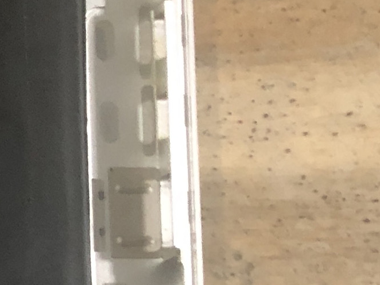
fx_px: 1833
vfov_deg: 8.6
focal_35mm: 167
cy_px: 486
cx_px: -714
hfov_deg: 9.5
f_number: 1.8
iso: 80
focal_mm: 3.99
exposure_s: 1/15
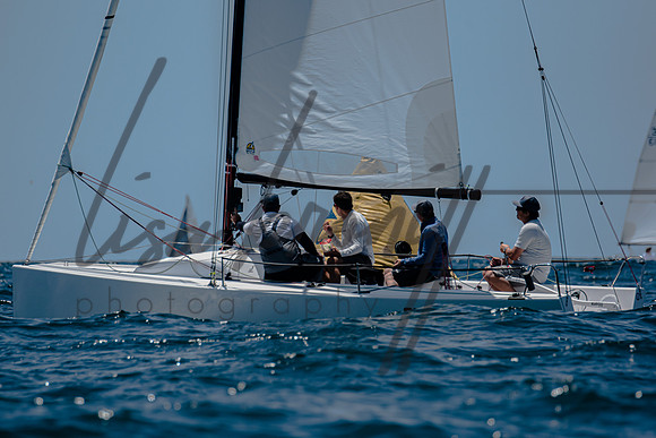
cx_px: 328
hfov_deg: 3.4
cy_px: 219
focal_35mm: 600
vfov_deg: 2.3
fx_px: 10935
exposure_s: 1/2000
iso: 200
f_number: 5.6
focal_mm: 400
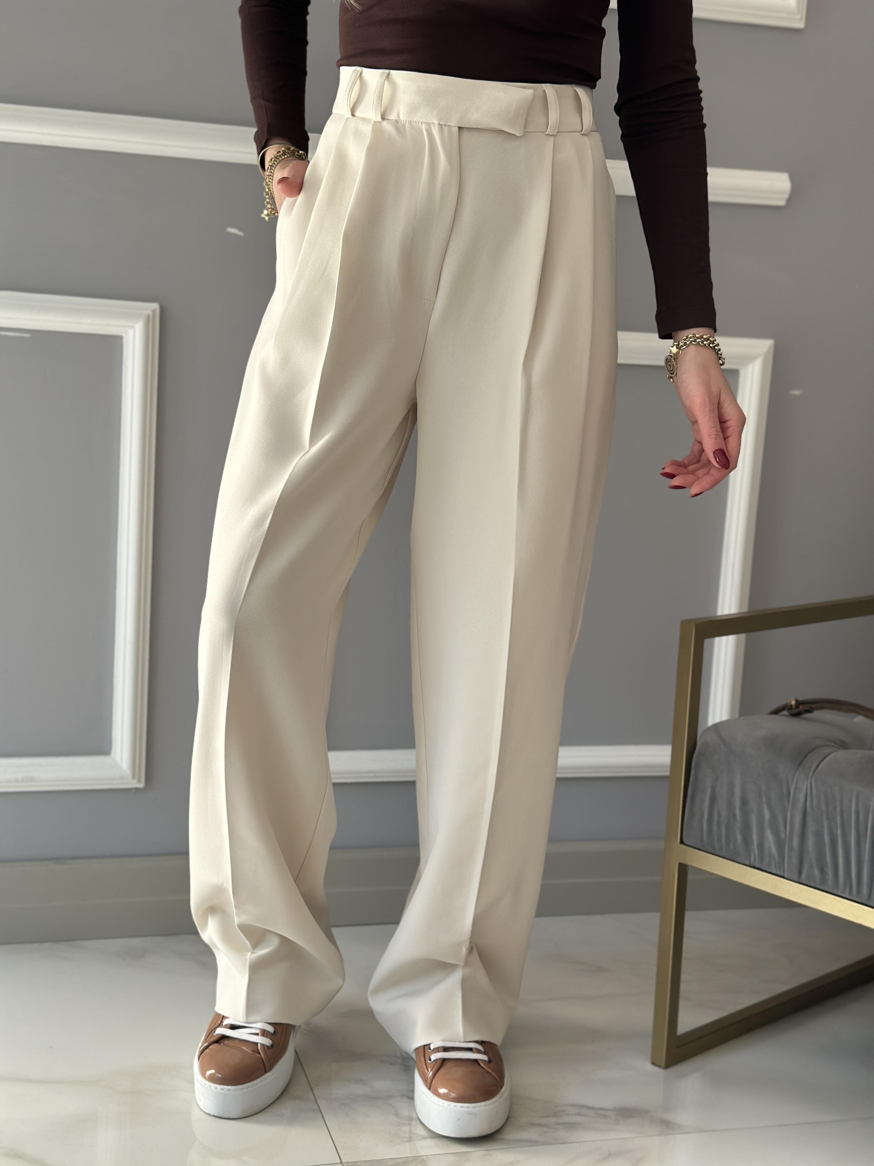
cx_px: 437
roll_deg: -3.5
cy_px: 583
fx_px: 1616
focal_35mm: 48
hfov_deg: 30.3
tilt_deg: -7.5
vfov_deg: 39.7
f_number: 1.78
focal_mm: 6.86
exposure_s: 1/146
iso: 100
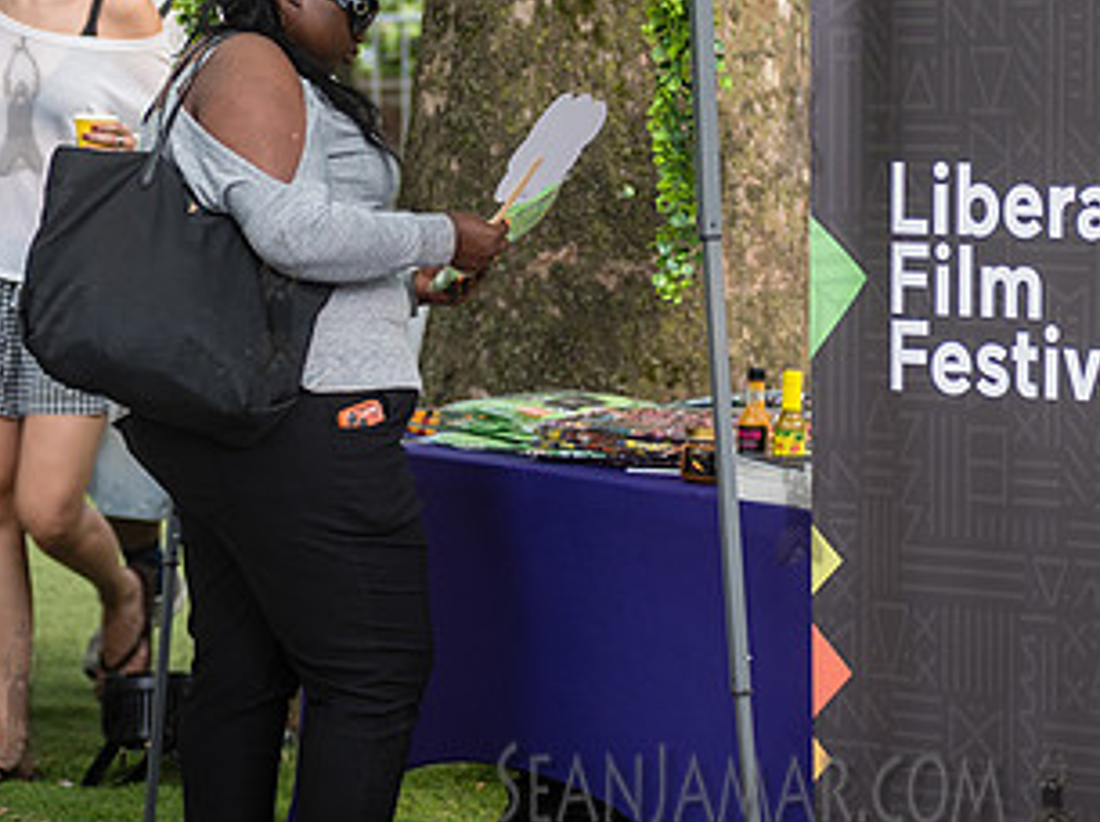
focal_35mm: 173
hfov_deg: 11.4
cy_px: 120
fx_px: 5491
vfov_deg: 8.5
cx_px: 712
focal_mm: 80
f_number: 3.2
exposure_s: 1/160
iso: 160
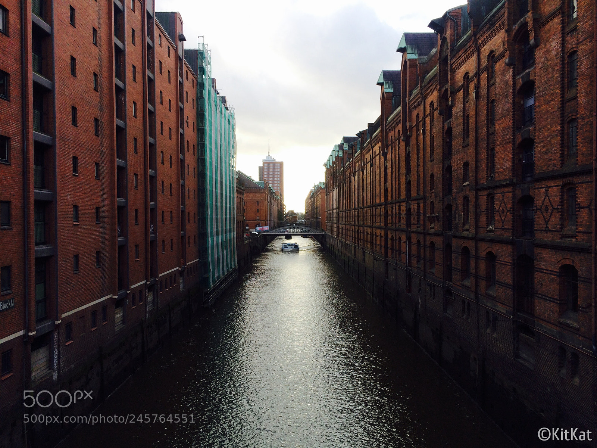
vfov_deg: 48.2
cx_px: 298
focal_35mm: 29
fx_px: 500
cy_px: 224
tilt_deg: -1.4
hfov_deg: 61.7
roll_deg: +0.4
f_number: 2.2
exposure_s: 1/451
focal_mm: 4.15
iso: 32
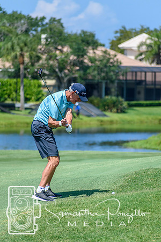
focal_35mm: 375
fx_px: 2515
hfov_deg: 3.7
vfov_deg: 5.5
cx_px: 80
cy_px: 121
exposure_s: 1/2000
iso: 320
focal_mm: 250
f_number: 6
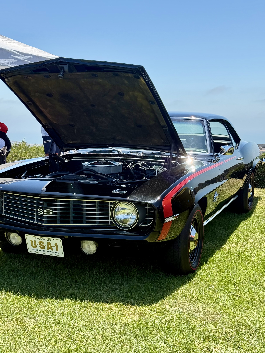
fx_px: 490
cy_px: 176
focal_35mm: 48
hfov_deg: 30.3
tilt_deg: -9.1
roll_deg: -0.8
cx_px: 132
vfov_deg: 39.7
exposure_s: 1/1403
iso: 100
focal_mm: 6.76
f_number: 1.78
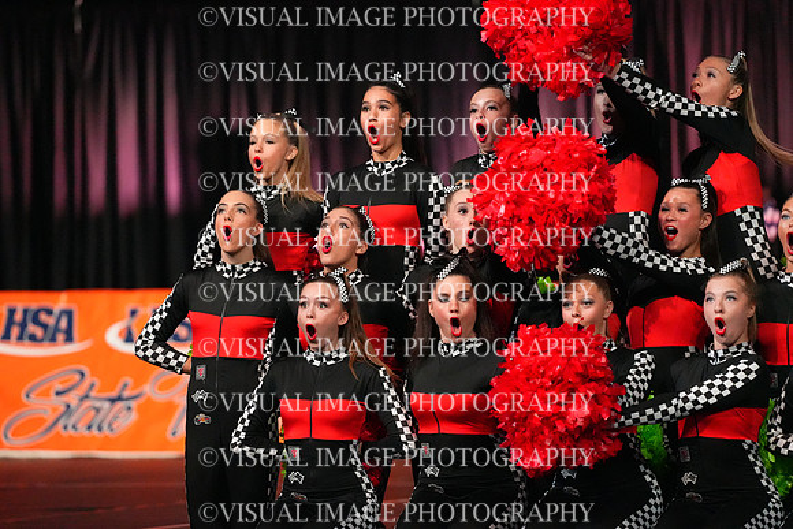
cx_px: 396
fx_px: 6610
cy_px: 264
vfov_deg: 4.6
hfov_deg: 6.9
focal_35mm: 300
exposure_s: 1/1250
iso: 16000
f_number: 3.5
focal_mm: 300
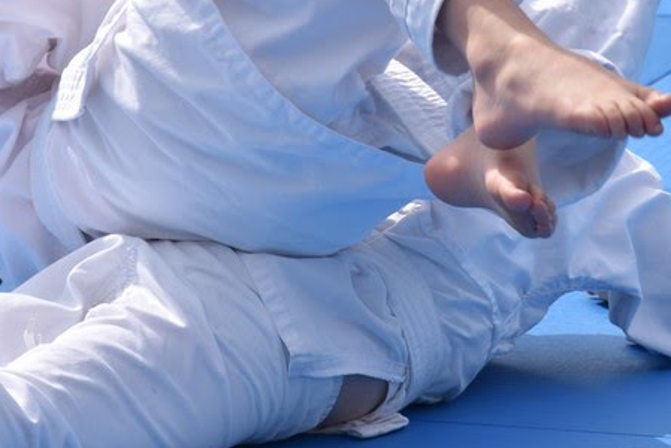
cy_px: 34
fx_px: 6248
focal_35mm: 335
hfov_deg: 6.1
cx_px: 374
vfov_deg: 4.1
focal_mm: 98
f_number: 7.1
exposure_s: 1/500
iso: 100
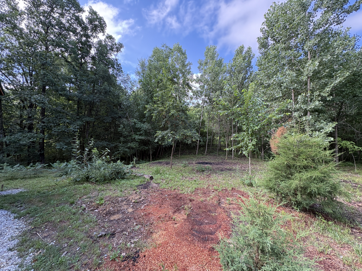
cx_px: 181
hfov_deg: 102.1
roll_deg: -1.8
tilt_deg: -1.9
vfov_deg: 85.7
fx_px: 146
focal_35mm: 14
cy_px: 136
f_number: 2.2
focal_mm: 2.22
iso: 64
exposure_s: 1/142
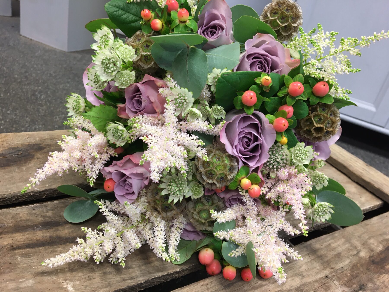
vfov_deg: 48.2
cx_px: 194
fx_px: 326
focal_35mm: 29
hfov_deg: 61.7
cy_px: 146
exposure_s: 1/33
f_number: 2.2
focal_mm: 4.15
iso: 64
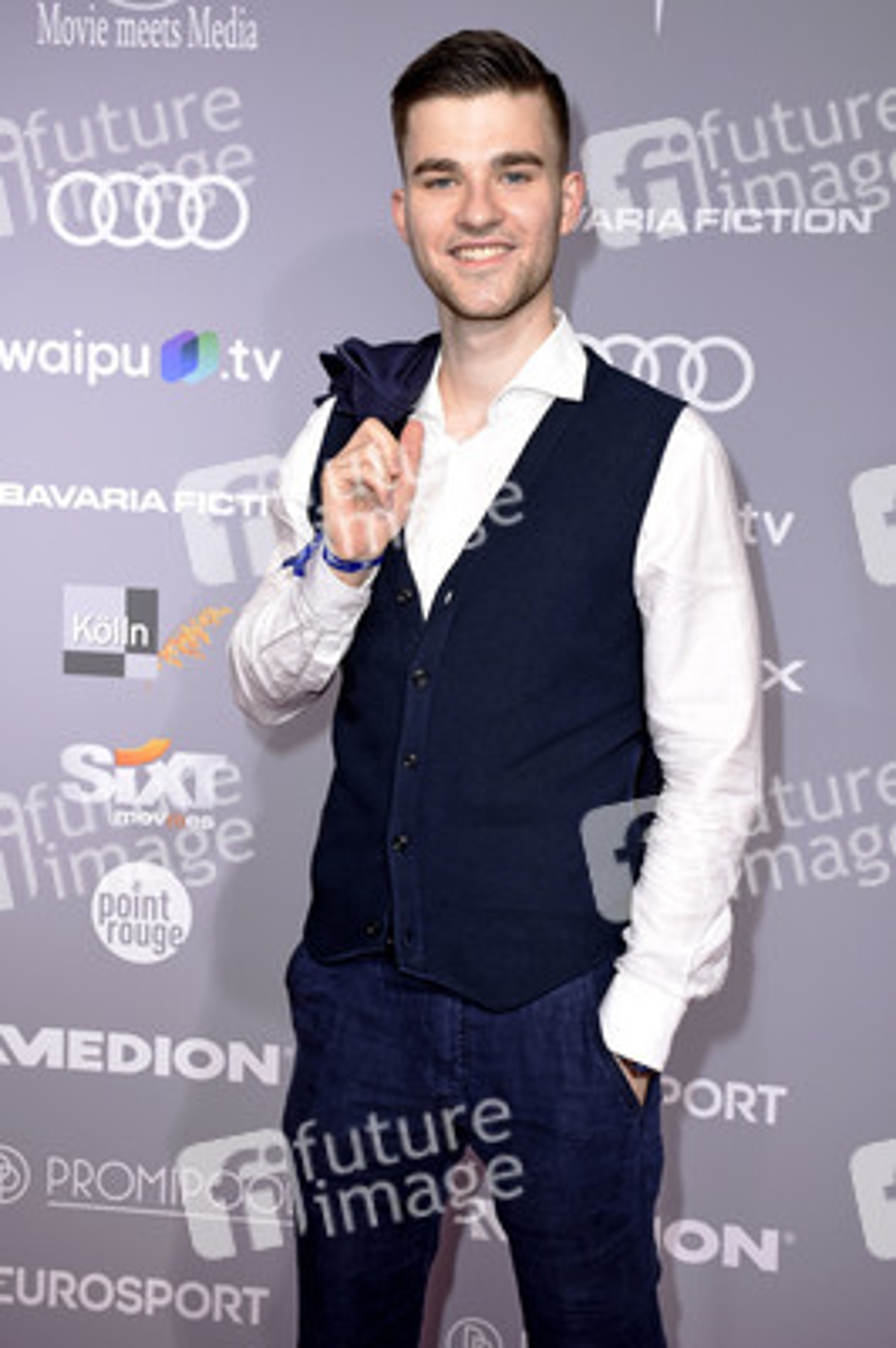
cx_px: 448
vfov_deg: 37.9
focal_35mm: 52
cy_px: 674
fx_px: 1963
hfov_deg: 25.7
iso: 400
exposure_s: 1/160
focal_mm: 35
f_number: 6.3
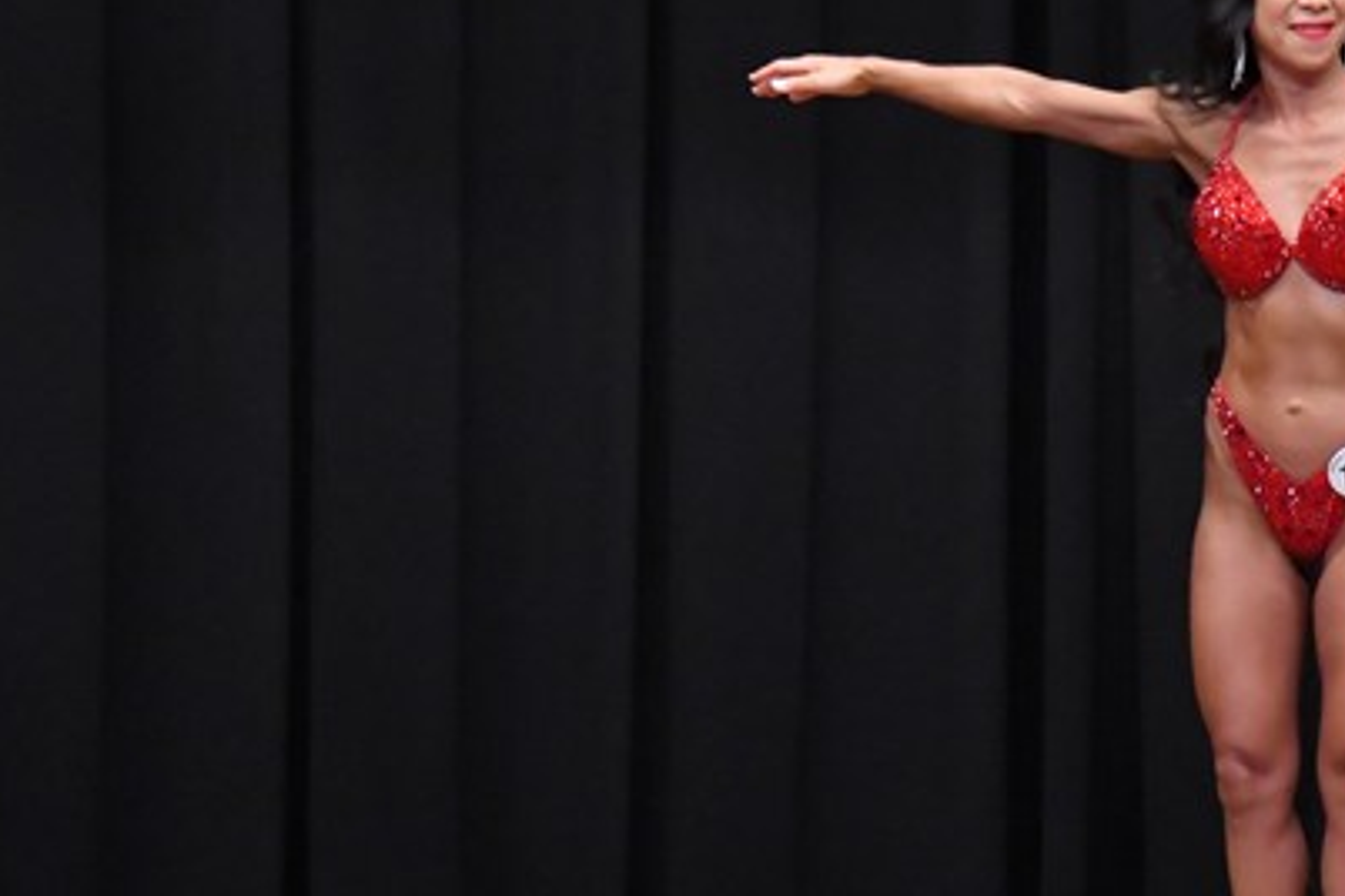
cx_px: 1206
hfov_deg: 4.7
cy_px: 585
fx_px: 16213
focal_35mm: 434
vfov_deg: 3.2
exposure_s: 1/400
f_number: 5.6
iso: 6400
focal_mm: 150
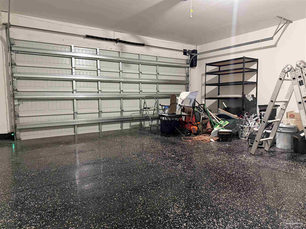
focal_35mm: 24
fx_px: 212
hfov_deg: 71.6
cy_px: 114
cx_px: 153
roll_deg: +0.0
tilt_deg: -4.8
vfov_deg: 56.8
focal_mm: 6.76
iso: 800
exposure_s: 1/30
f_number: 1.78
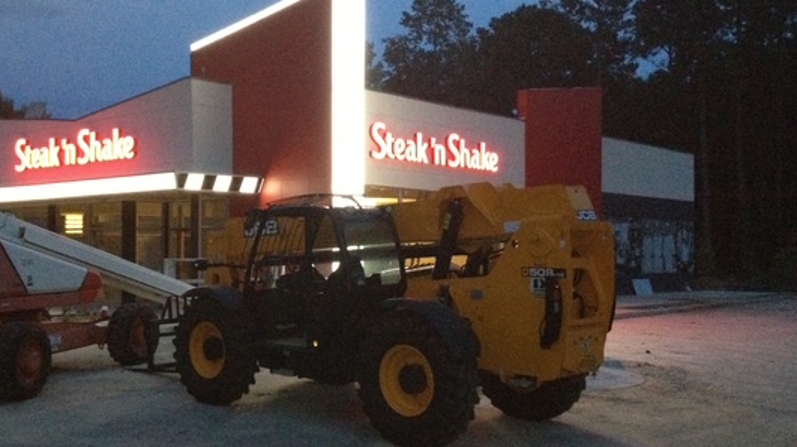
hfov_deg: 44.4
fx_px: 972
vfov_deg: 25.9
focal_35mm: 46
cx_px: 318
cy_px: 231
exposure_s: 1/16
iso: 800
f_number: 2.4
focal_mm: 4.28
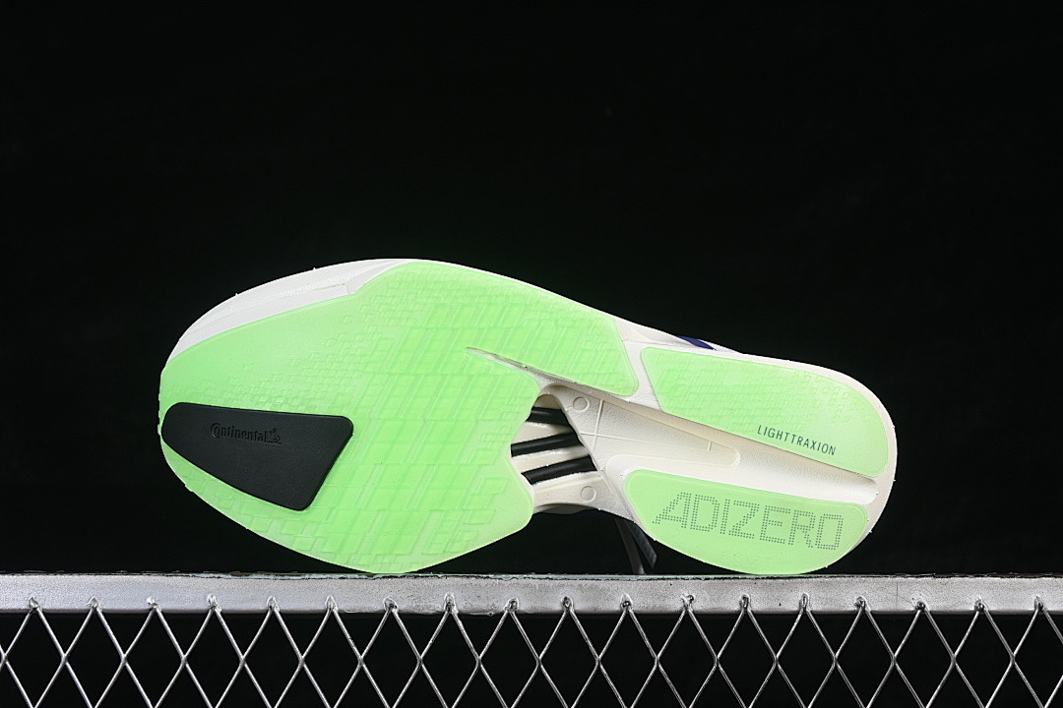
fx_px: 2214
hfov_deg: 27.0
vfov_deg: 18.2
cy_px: 354
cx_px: 532
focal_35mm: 75
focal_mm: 50
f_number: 8
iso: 160
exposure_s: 1/80
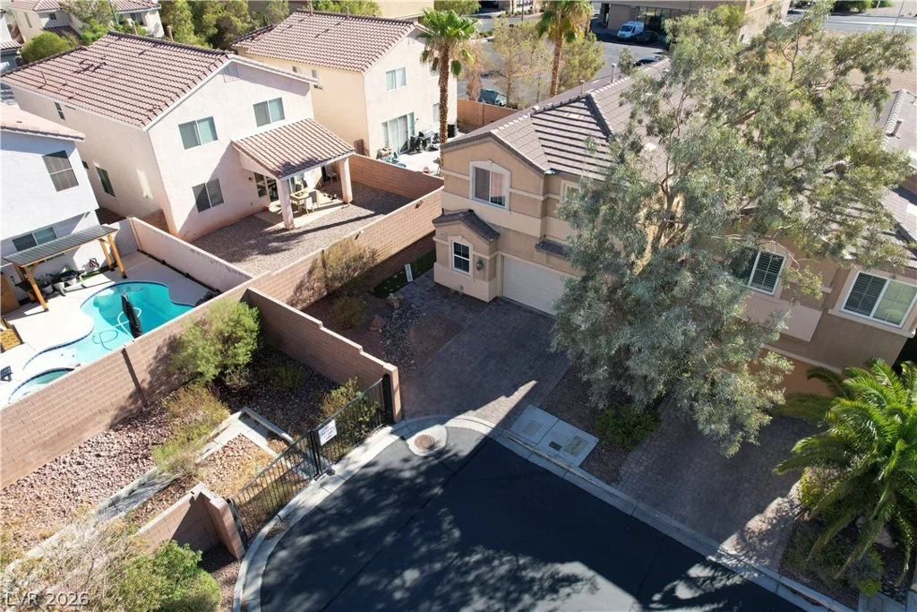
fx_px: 560
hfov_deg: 78.6
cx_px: 458
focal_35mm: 22
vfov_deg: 57.2
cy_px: 306
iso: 120
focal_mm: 8.38
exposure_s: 1/1000
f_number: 2.8
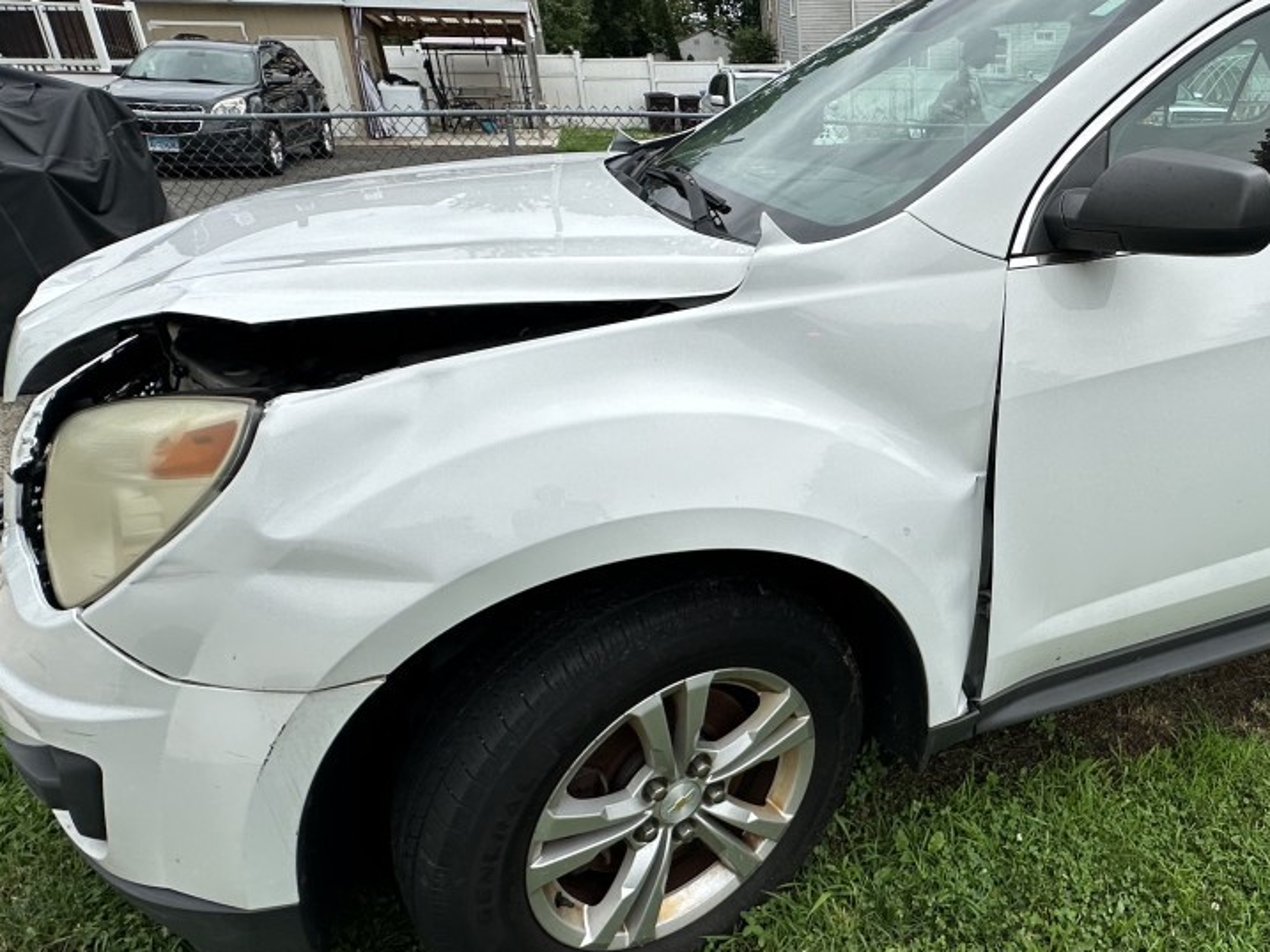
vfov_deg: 54.9
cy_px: 453
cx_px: 933
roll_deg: +2.3
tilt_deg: -22.4
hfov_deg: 65.6
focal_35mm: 25
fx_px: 917
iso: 40
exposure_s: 1/1435
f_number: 2.2
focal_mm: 2.22
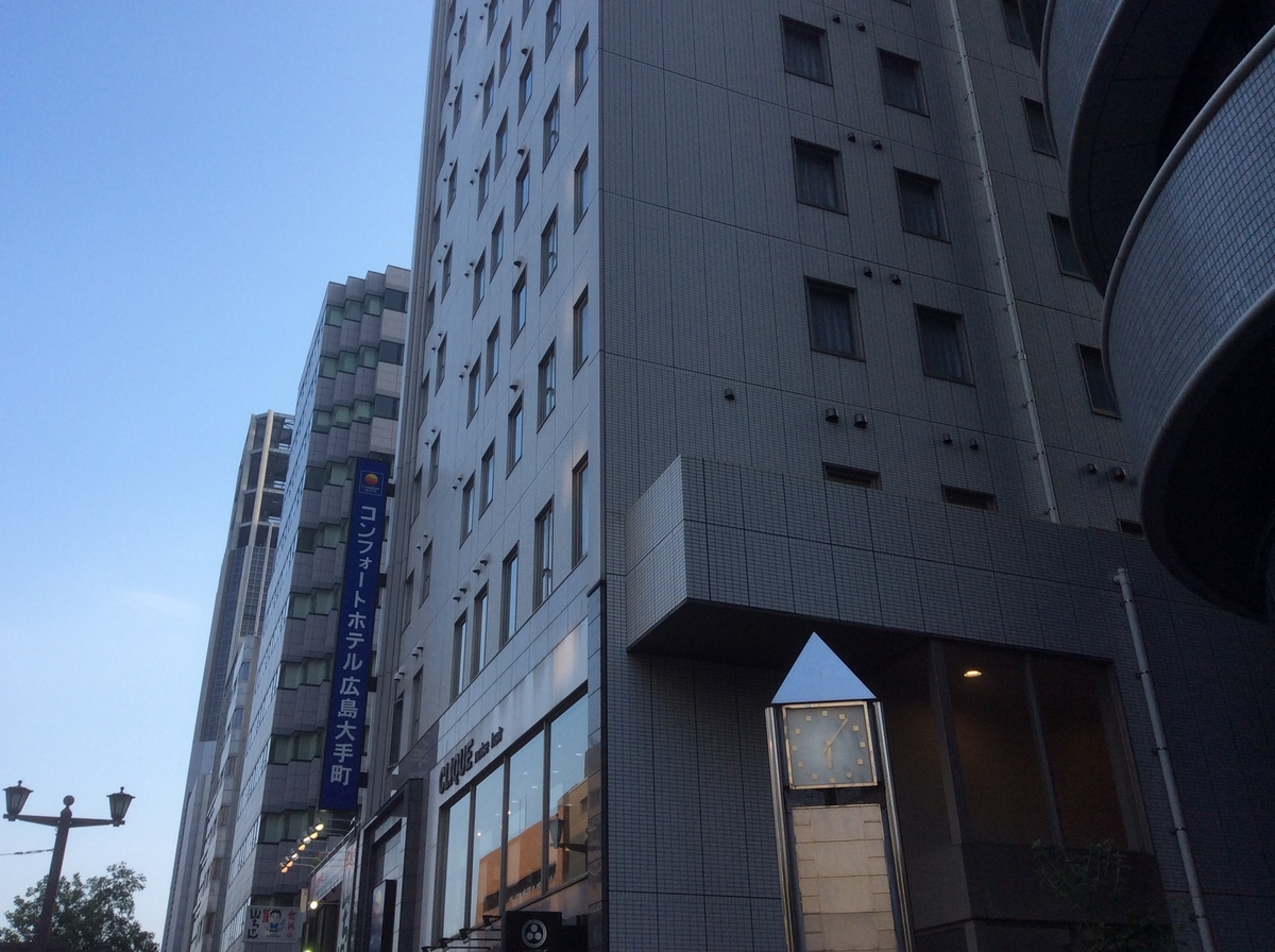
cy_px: 476
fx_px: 1177
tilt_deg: +26.8
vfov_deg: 44.0
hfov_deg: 56.9
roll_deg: -0.6
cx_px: 638
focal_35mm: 32
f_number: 2.4
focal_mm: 3.3
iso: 32
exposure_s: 1/454
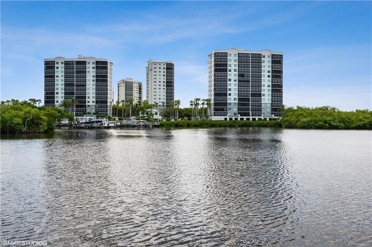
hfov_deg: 62.0
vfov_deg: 43.5
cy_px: 124
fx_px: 310
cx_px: 186
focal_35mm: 30
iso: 400
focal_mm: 30
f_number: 10
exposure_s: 1/640
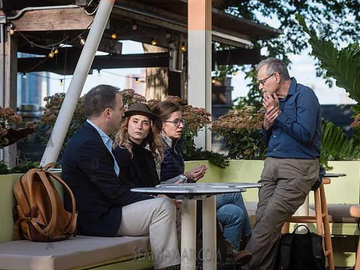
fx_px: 1394
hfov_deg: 14.7
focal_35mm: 134
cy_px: 113
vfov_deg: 11.1
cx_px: 227
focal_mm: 105
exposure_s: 1/400
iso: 250
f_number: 5
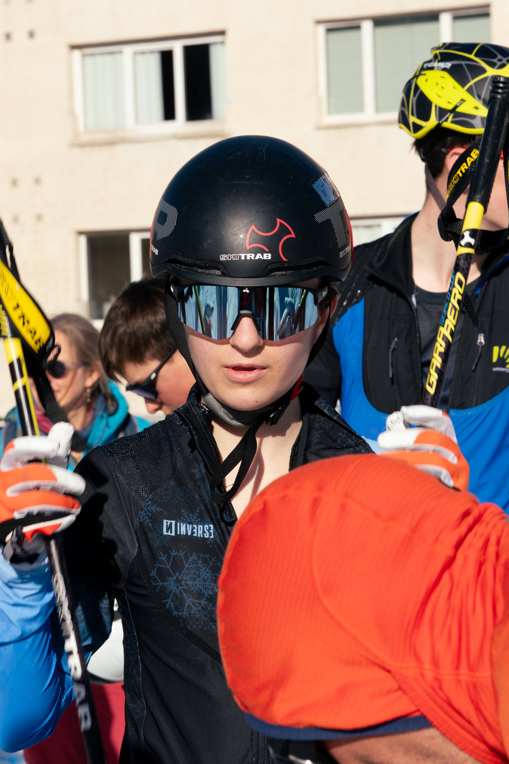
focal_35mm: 127
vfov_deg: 16.1
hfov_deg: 10.8
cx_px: 254
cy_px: 382
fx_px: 2693
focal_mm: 85
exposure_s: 1/200
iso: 100
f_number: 14
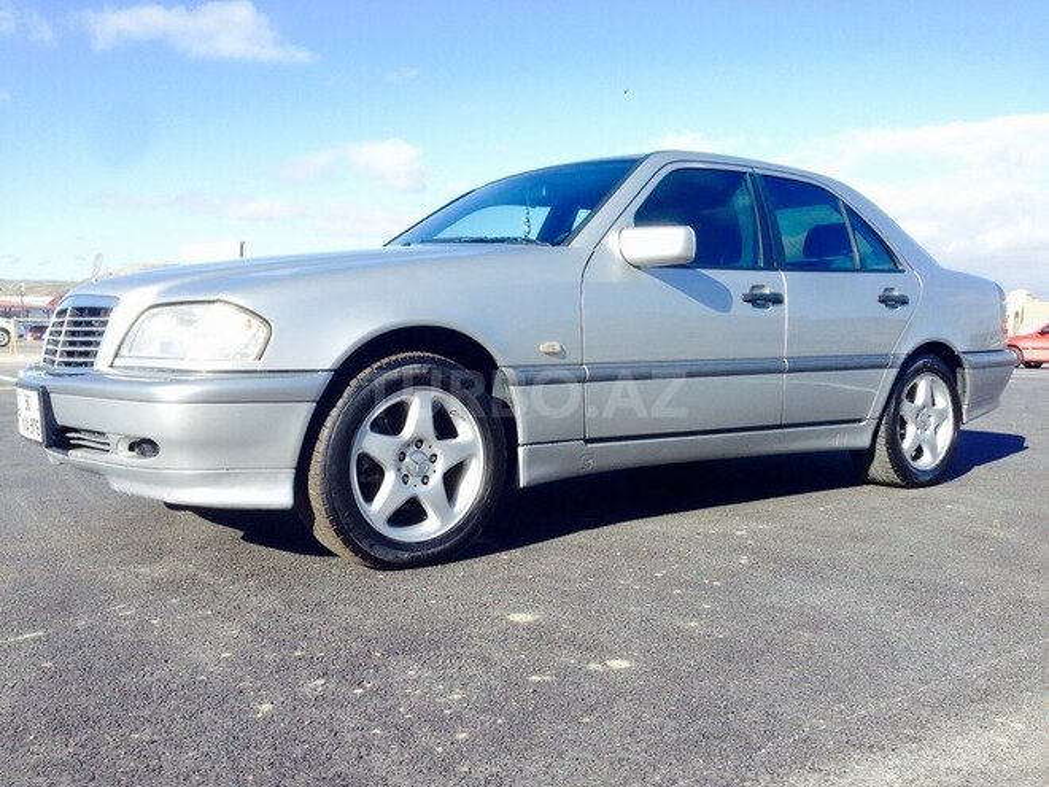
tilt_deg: -5.3
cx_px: 524
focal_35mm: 33
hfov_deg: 55.4
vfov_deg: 42.9
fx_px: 1000
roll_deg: -1.3
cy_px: 394
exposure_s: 1/753
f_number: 2.4
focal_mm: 4.12
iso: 50
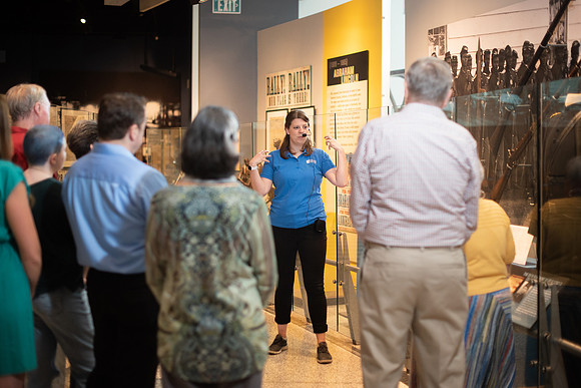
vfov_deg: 26.0
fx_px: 840
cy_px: 194
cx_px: 290
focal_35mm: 52
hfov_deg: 38.2
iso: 640
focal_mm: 50
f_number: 1.8
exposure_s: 1/200
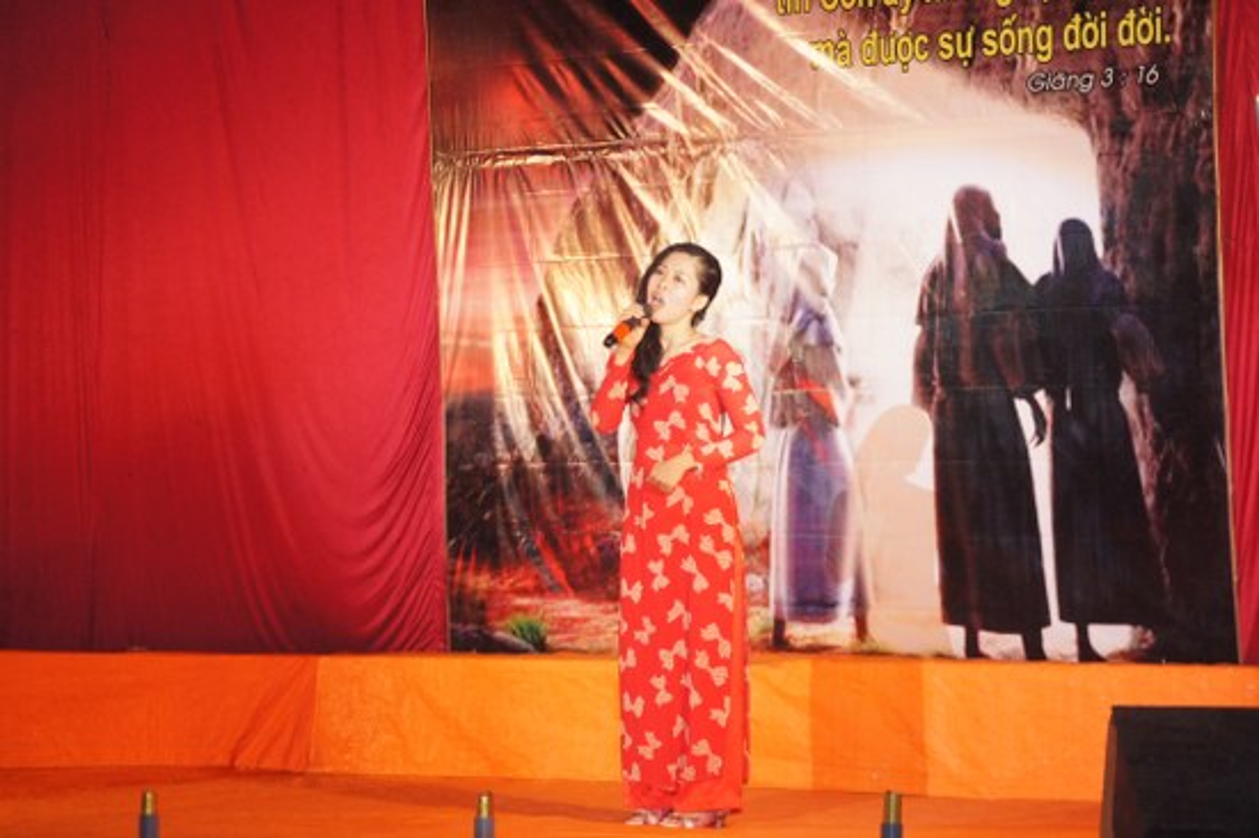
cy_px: 419
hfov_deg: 18.2
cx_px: 630
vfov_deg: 12.2
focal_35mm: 112
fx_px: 3932
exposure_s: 1/60
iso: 1600
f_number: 4
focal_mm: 75
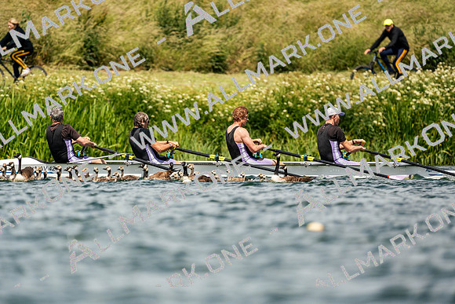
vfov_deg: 2.3
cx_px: 228
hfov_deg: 3.4
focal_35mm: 600
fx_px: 7585
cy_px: 152
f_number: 6.3
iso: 250
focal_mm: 600
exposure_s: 1/2000
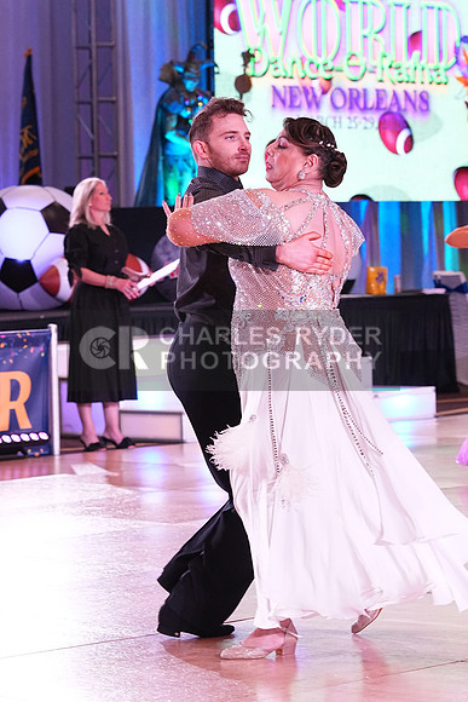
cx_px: 234
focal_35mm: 139
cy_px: 351
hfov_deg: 9.9
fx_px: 2709
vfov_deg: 14.8
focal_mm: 93
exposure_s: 1/320
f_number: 5.6
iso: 3200
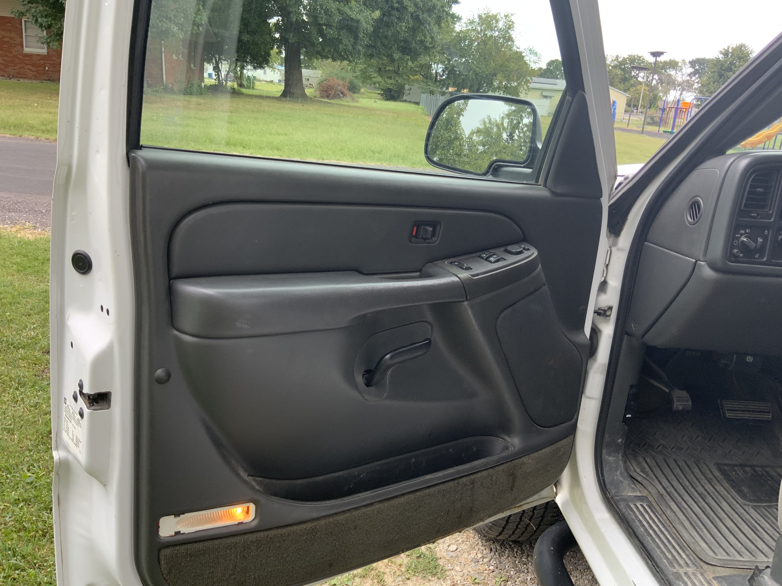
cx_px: 391
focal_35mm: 29
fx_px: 655
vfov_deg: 48.2
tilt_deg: -17.7
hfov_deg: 61.7
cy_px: 293
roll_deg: -5.9
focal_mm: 3
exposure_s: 1/122
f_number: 1.8
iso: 40
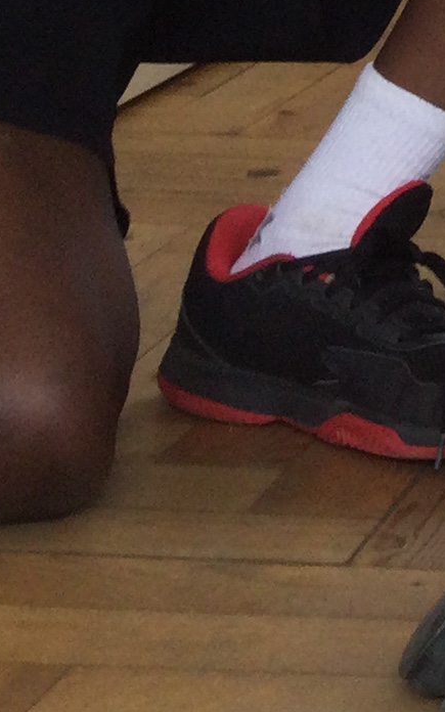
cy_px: -408
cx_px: 1466
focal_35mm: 154
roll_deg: -5.5
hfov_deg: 7.3
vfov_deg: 12.8
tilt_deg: -1.1
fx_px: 2988
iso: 32
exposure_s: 1/100
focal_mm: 3.3
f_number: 2.4
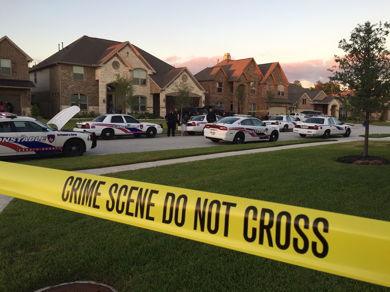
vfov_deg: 48.2
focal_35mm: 29
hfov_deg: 61.7
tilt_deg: -4.4
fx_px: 327
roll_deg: -3.0
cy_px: 146
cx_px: 195
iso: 32
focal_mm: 4.15
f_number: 2.2
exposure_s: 1/120
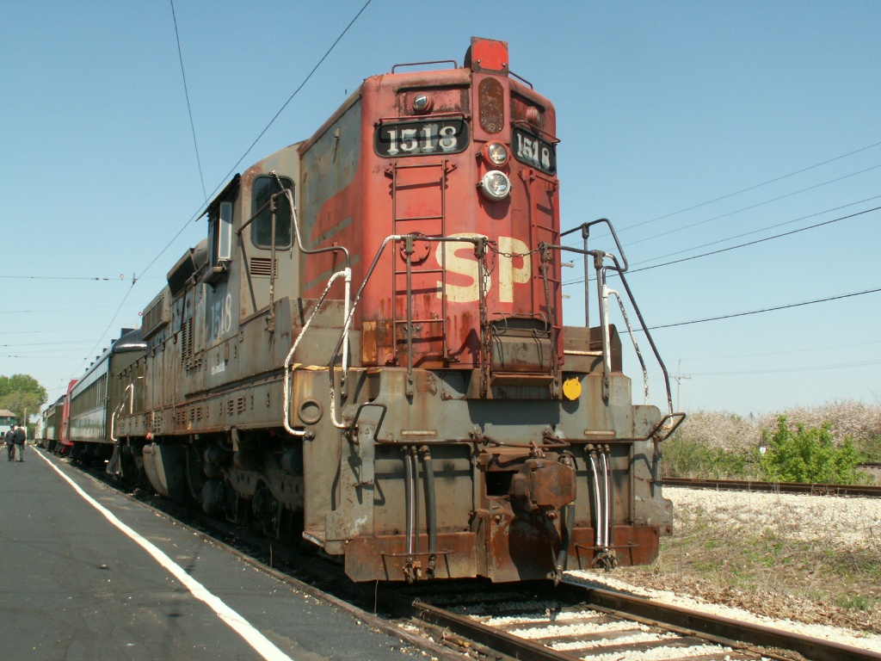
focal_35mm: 38
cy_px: 330
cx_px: 440
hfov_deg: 49.0
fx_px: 967
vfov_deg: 37.7
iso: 64
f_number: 5
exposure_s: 1/320
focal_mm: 6.27
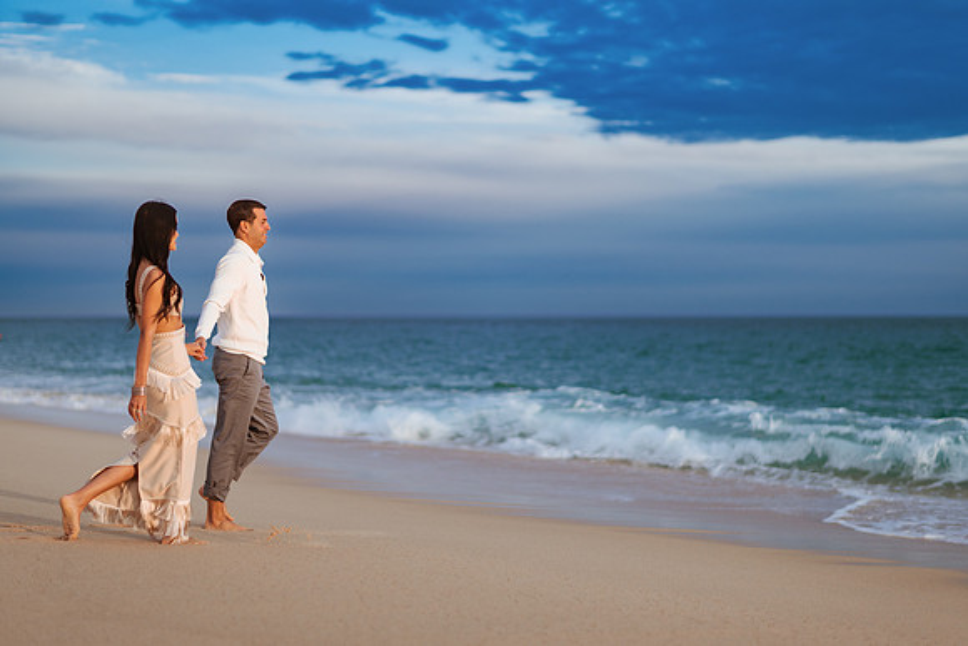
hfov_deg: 33.4
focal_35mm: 60
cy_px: 323
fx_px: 1612
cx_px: 484
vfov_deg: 22.7
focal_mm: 58
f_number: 1.4
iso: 250
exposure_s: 1/6400
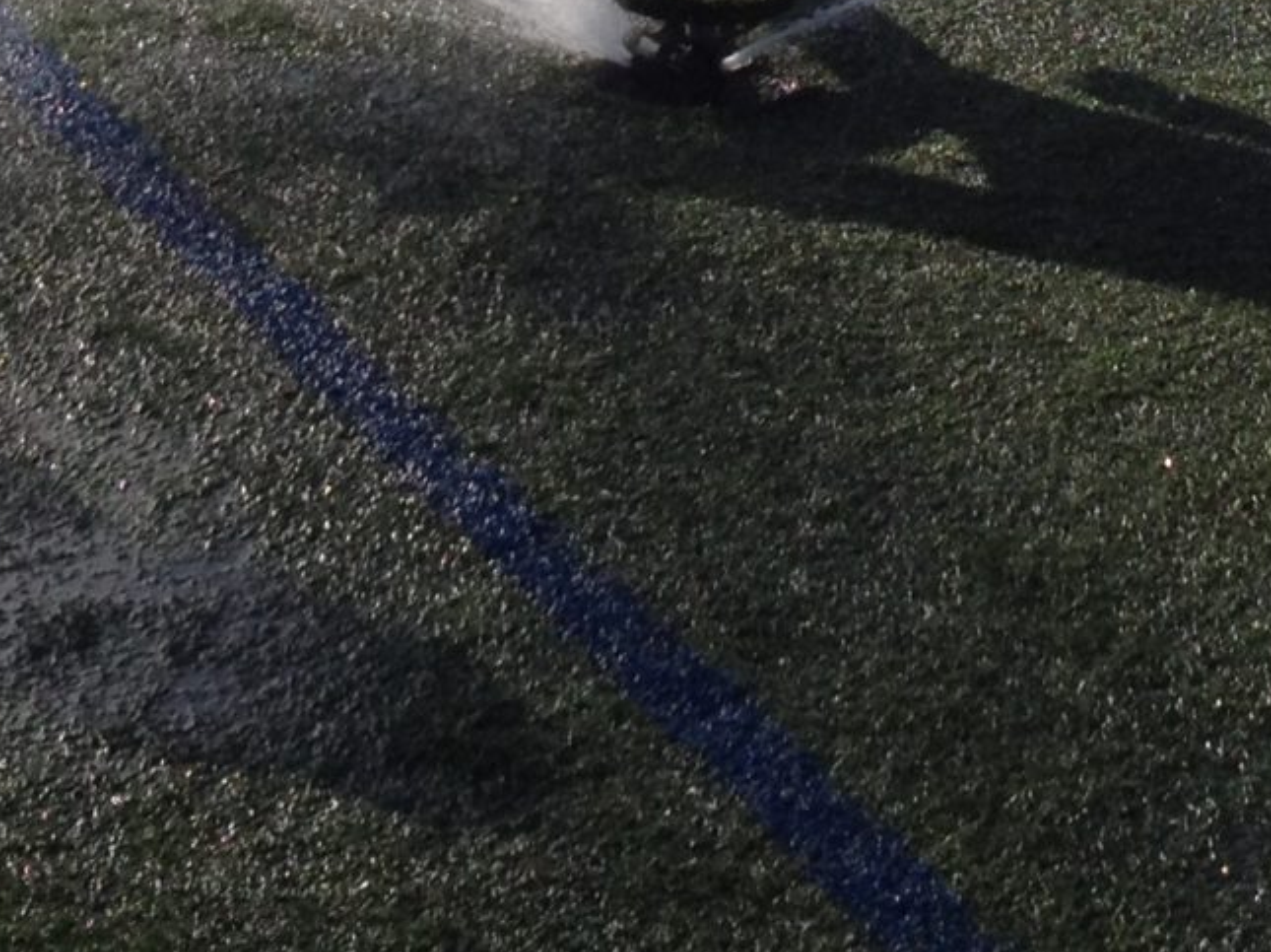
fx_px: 5101
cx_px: 757
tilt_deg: -13.7
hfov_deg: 14.2
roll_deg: +1.4
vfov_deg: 10.2
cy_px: -625
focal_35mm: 139
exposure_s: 1/2123
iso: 50
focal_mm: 4.28
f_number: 2.4
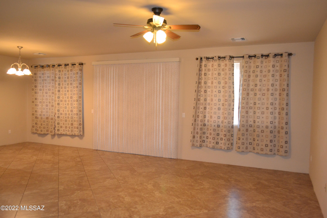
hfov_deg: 67.4
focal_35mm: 27
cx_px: 164
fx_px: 245
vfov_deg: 47.9
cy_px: 109
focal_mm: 18
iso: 1800
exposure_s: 1/60
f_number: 3.5
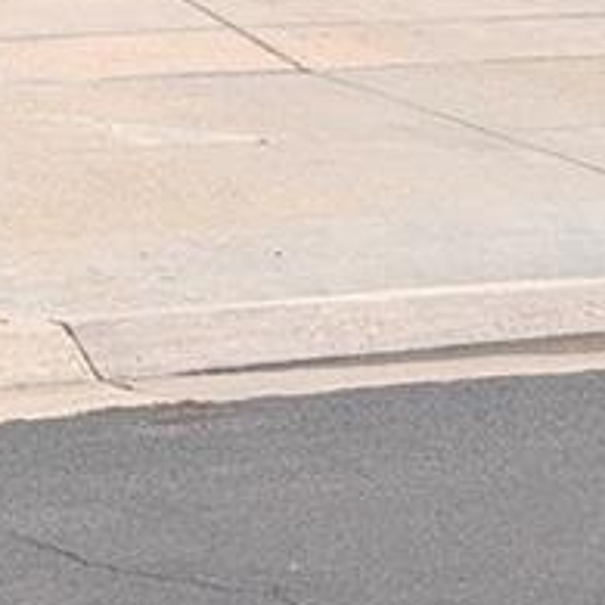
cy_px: -593
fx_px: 3441
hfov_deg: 9.8
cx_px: 797
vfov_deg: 9.4
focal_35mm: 174
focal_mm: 6.9
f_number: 1.68
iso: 22
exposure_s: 1/1025
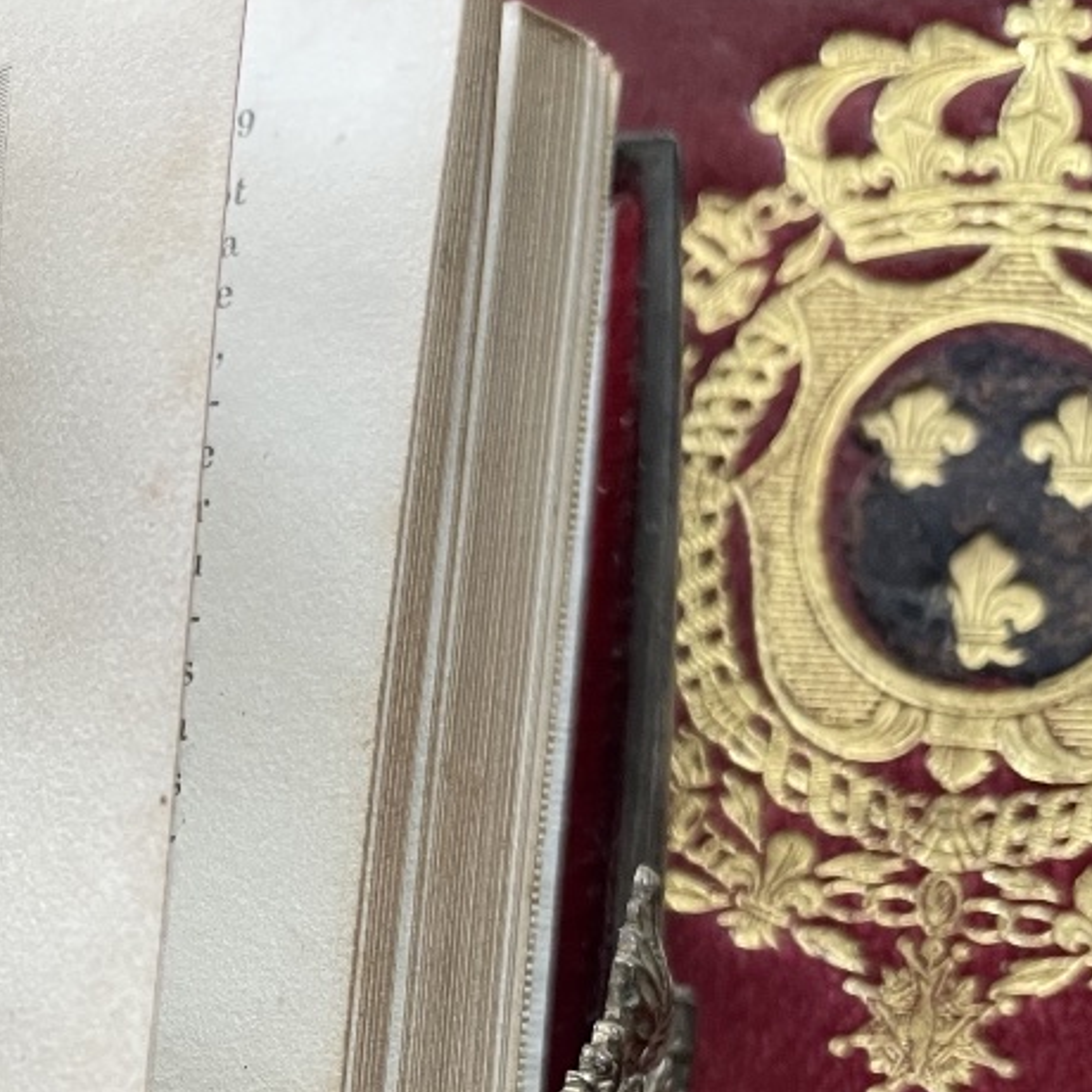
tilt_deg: -77.3
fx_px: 2141
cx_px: 52
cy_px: 1037
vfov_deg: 27.3
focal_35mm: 60
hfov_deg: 27.3
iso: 125
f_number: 1.6
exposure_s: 1/79
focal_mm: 4.2
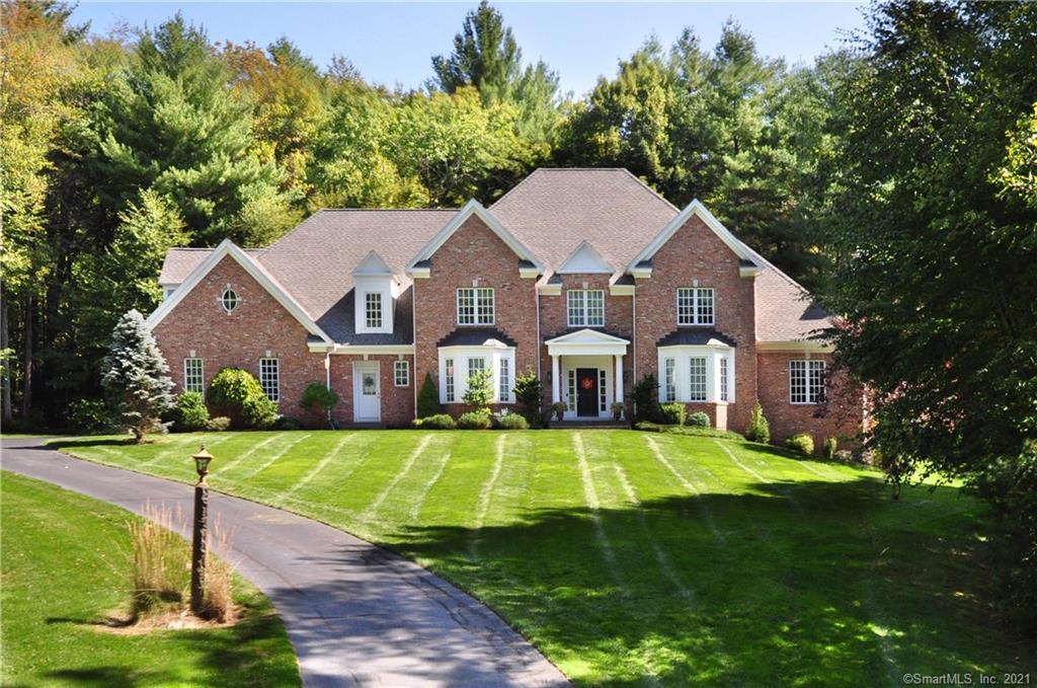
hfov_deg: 62.0
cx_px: 518
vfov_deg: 43.5
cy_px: 344
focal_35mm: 30
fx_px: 863
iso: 640
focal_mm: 20
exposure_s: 1/250
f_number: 9
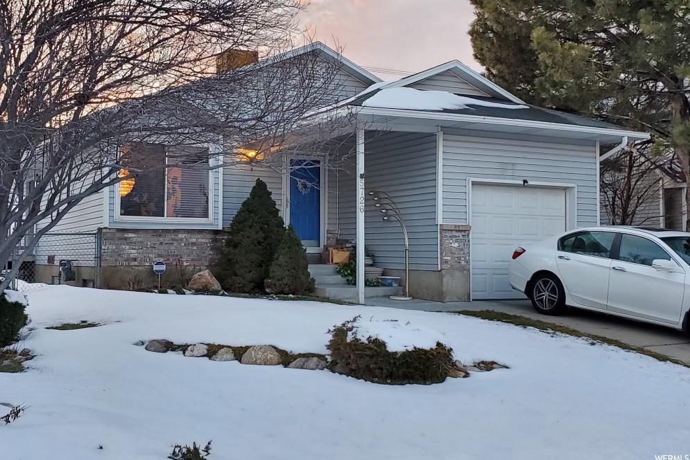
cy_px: 195
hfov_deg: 65.5
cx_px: 333
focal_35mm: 28
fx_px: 537
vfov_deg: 46.2
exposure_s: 1/120
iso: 100
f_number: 2.4
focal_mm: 4.3
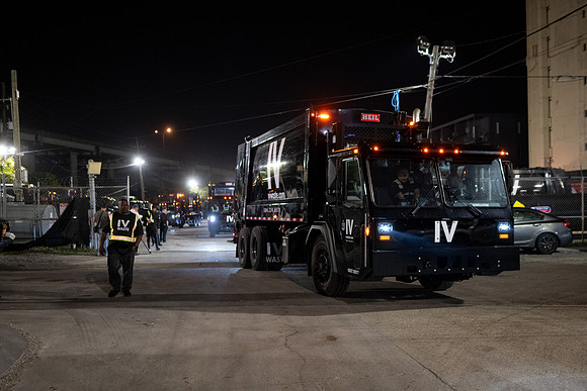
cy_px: 212
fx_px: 649
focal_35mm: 40
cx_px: 308
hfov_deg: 48.6
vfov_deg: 33.6
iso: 1600
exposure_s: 1/250
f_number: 2
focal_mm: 35
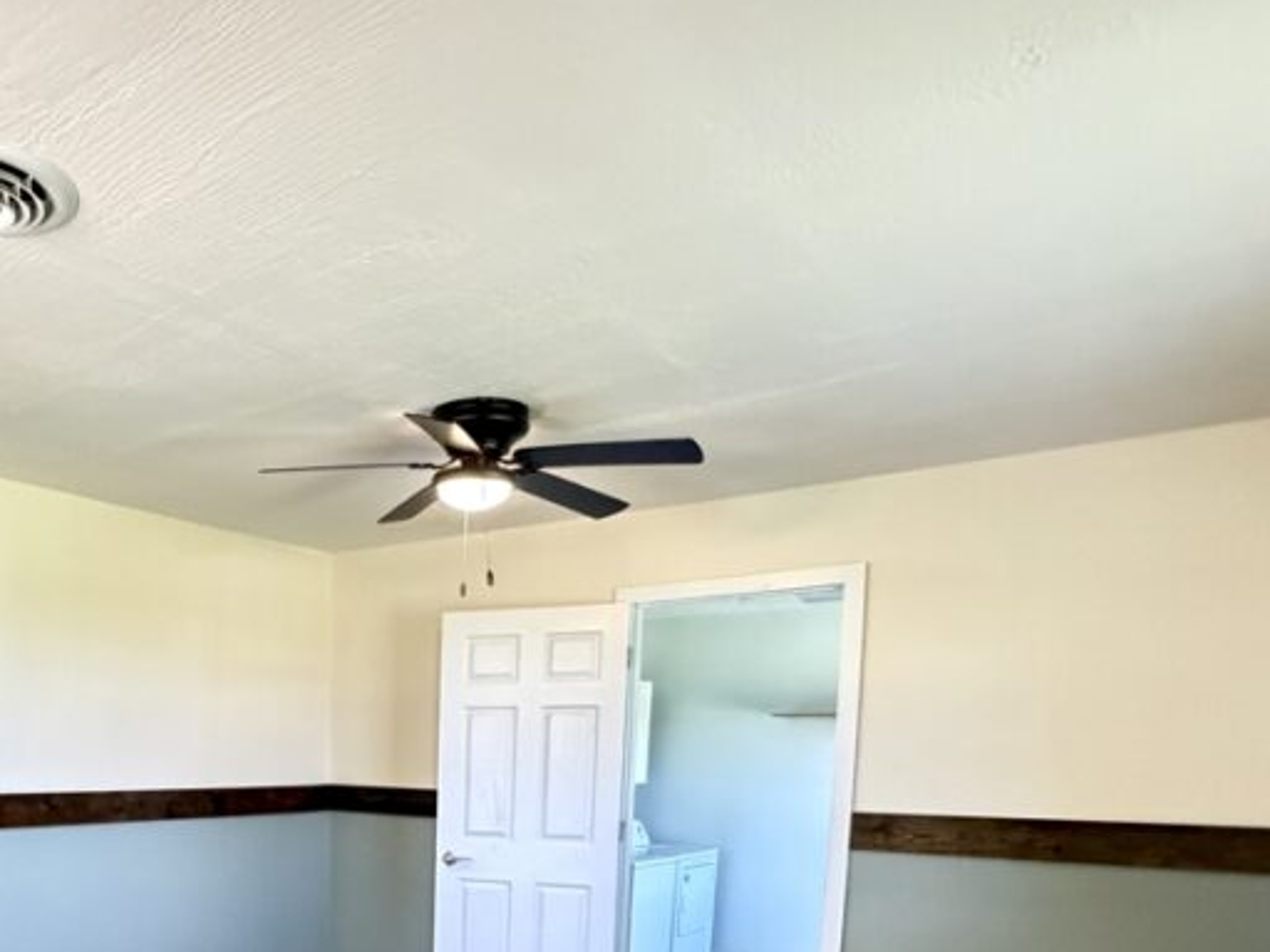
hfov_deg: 59.1
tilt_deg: -7.2
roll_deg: -0.8
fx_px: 1027
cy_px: 878
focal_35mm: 28
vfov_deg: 44.7
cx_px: 278
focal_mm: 2.22
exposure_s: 1/60
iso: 1000
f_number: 2.2
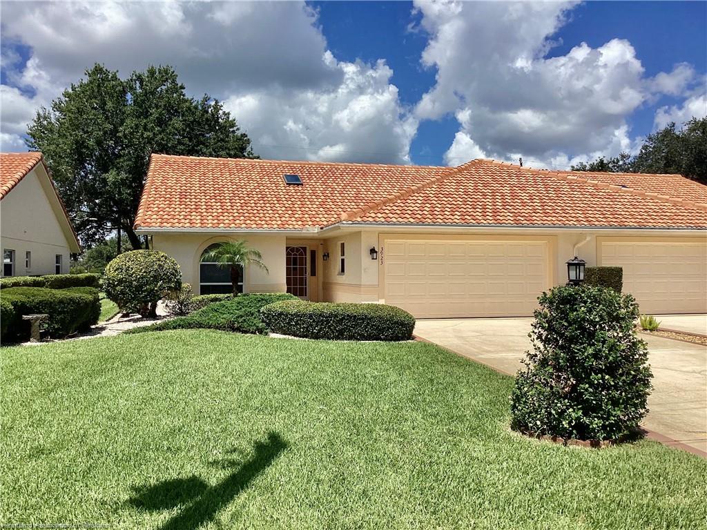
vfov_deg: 45.4
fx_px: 633
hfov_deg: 58.4
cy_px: 265
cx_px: 354
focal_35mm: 31
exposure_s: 1/1942
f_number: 2.4
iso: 25
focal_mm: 3.3
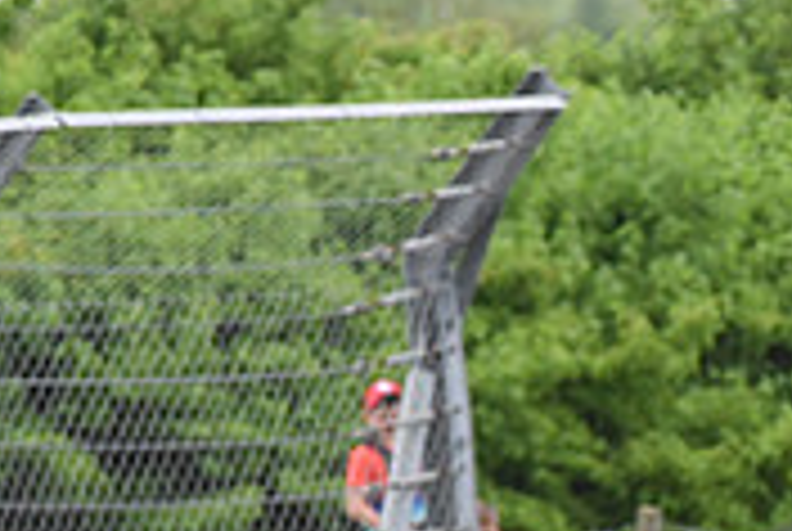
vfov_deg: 1.0
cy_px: 817
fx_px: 29000
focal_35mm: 1316
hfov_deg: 1.6
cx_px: 693
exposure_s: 1/1000
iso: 3600
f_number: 7.1
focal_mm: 400
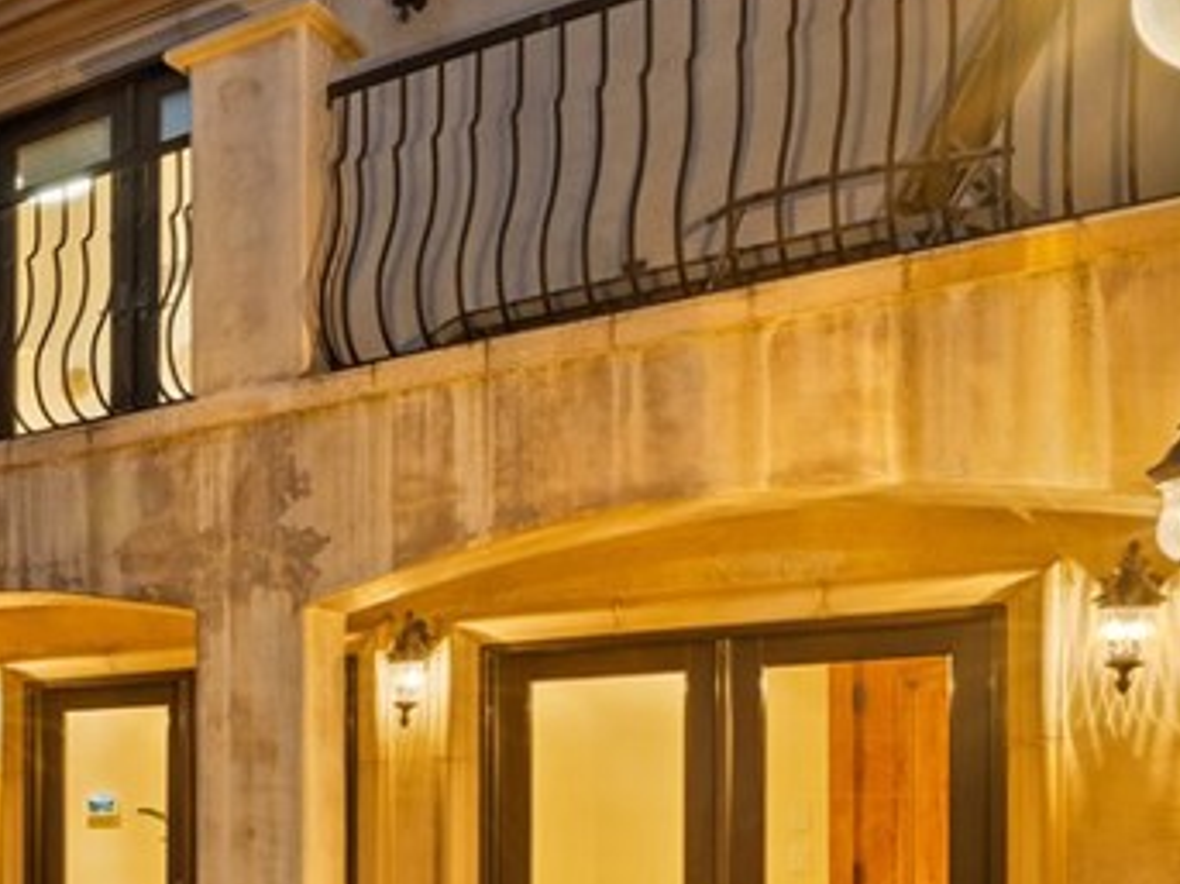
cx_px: -468
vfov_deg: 30.2
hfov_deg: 29.8
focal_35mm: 46
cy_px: 793
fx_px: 1568
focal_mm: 16
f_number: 9
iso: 800
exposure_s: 20
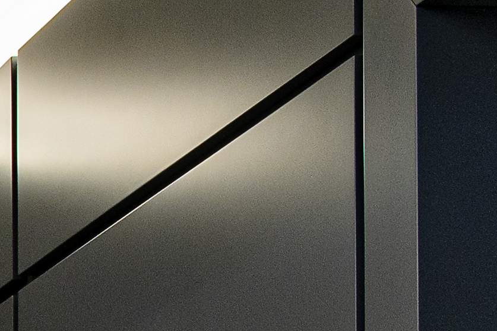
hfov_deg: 8.0
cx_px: -969
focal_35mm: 224
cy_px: 1034
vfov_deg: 5.7
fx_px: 3090
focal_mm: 31
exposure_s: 1/6
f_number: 9
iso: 400
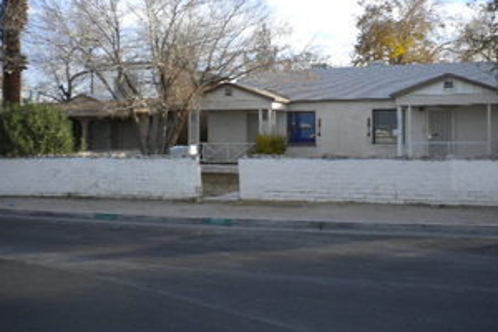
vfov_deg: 31.8
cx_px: 277
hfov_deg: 46.3
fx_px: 581
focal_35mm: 42
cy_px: 128
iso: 113
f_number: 4.6
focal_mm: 6.3
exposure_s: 1/316
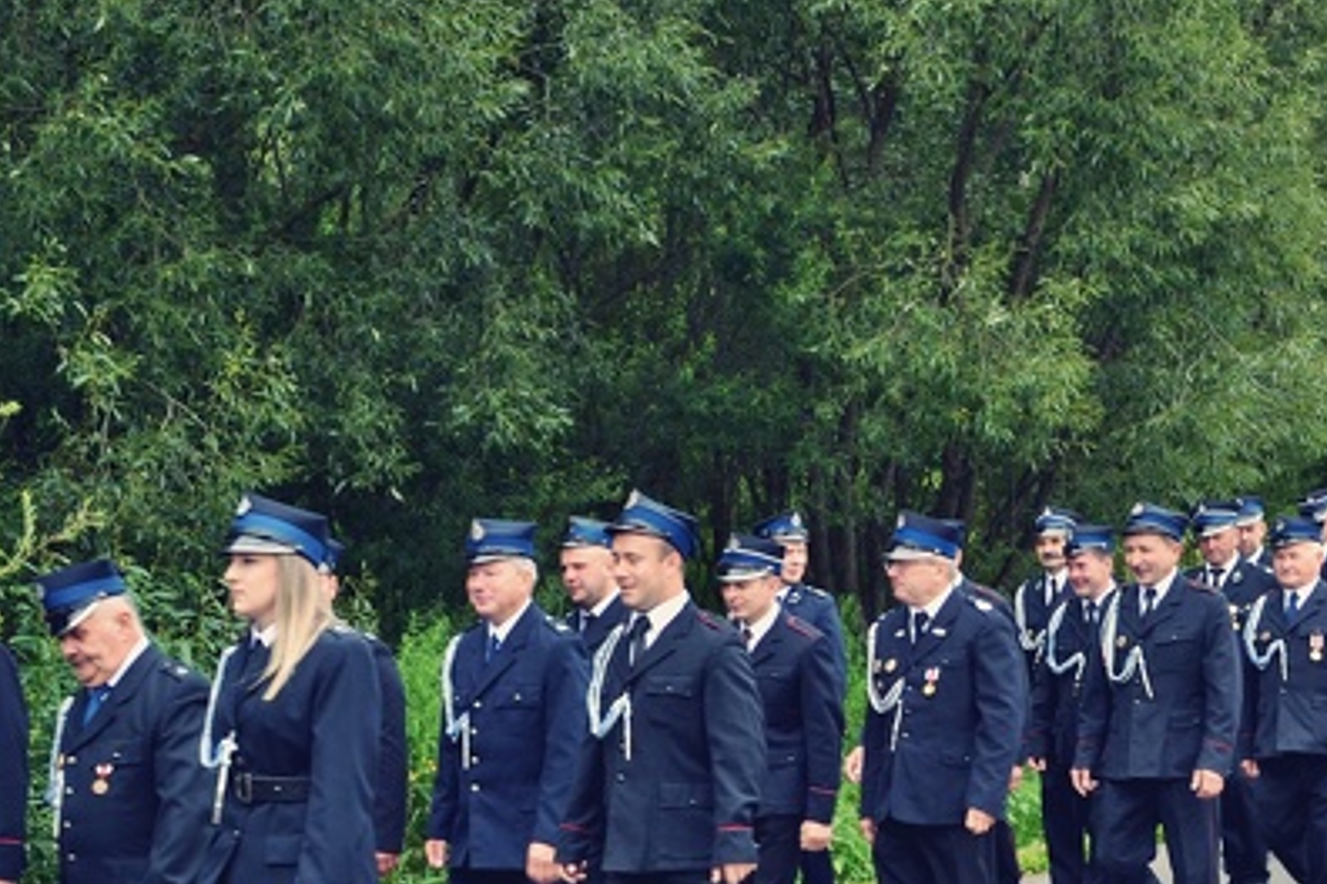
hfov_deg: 33.1
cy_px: 743
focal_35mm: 60
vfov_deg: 22.2
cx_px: 881
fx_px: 2211
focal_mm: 20
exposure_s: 1/125
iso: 140
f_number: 5.6
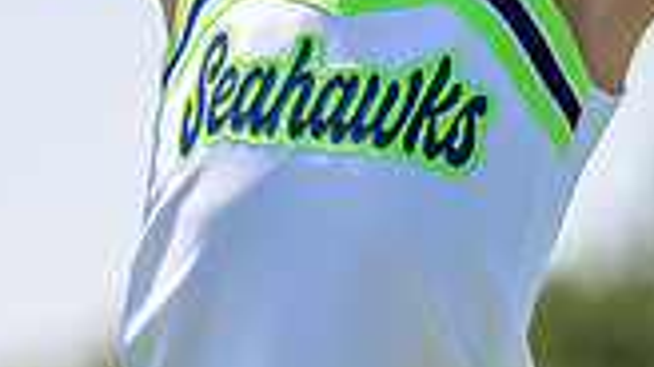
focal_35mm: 525
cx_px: 367
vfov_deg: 2.3
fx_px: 9098
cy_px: 12
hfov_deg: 4.1
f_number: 2.8
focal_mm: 131
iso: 100
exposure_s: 1/1600
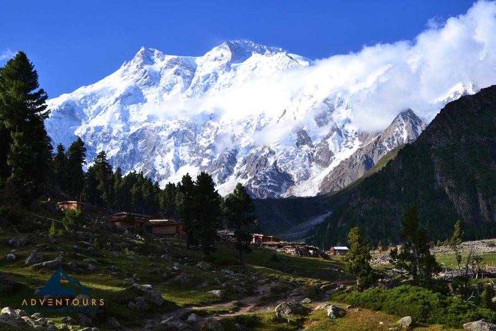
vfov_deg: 28.1
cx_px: 248
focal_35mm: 48
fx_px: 661
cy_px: 166
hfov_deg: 41.1
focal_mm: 32
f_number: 11
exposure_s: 1/400
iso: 400
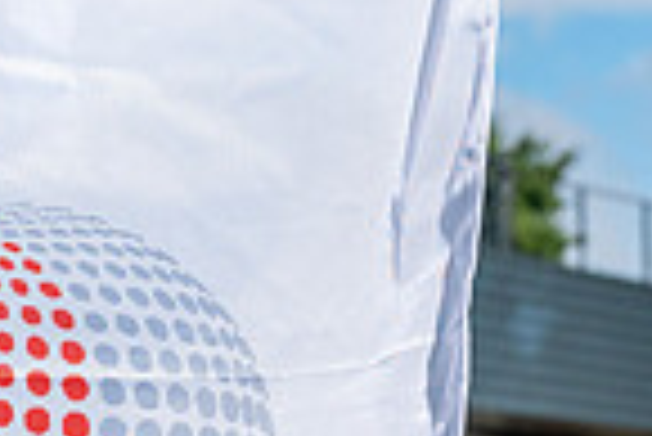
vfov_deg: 6.3
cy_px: 859
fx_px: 3843
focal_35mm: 212
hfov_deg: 9.7
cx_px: 517
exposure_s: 1/2500
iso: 160
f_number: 5.6
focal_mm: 53
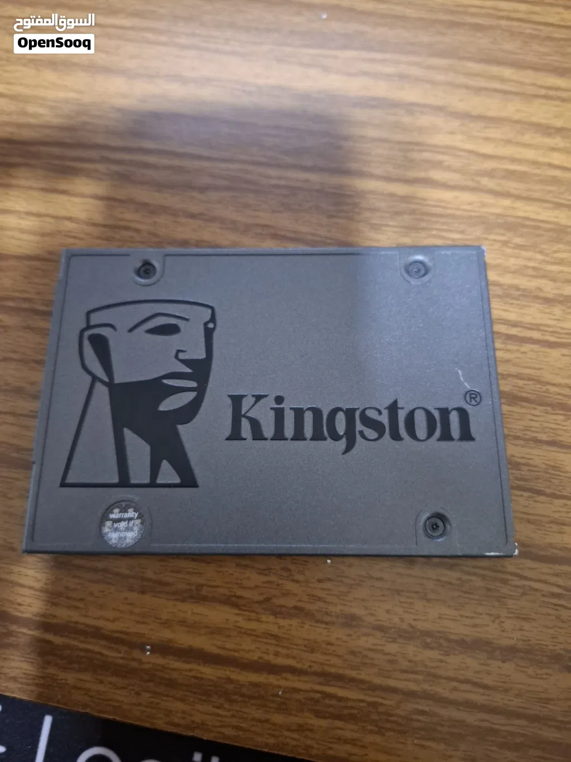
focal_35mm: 23
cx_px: 286
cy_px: 381
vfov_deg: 73.9
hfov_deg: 58.9
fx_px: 506
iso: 1250
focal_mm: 5.54
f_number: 1.8
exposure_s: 1/17
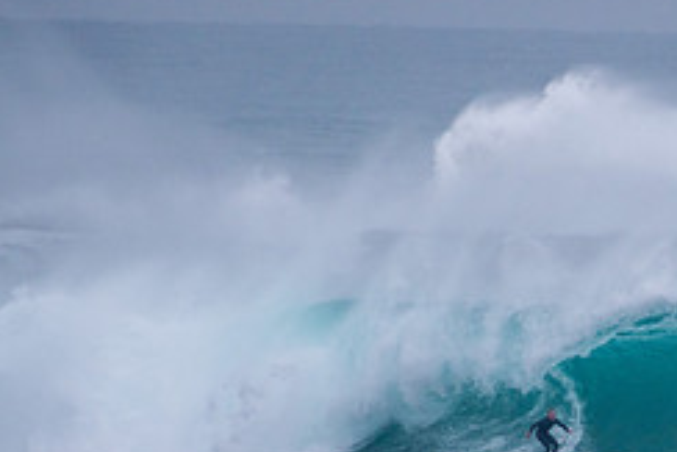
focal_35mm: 1459
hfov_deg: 1.4
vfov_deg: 0.9
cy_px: 432
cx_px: 681
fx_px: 27452
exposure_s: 1/1250
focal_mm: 500
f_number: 5.6
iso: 500
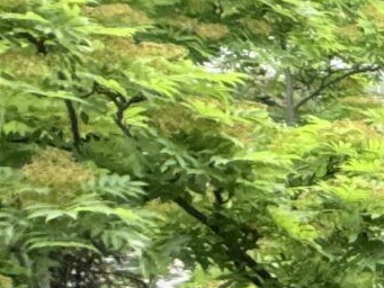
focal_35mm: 105
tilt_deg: -4.8
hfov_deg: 10.0
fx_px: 1165
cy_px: 191
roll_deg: -1.5
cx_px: 1301
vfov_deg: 14.1
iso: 64
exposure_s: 1/307
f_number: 2.2
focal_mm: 2.22
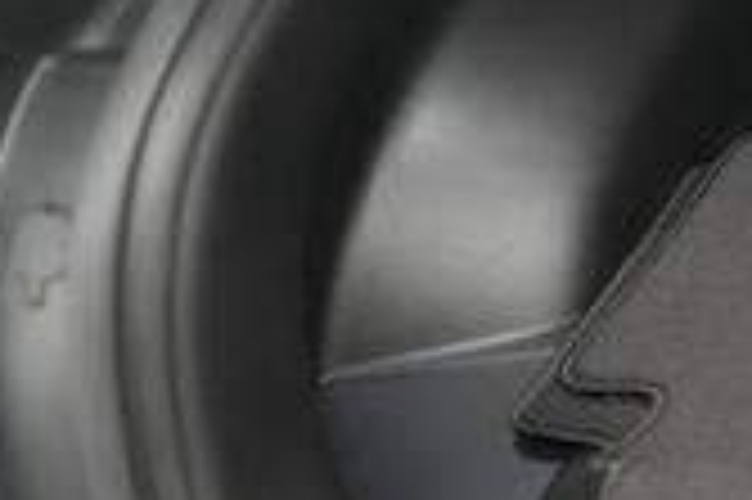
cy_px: 5
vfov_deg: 14.6
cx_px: 1414
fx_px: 1920
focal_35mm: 92
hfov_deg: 17.3
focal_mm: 24
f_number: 2.8
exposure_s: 1/160
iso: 8000
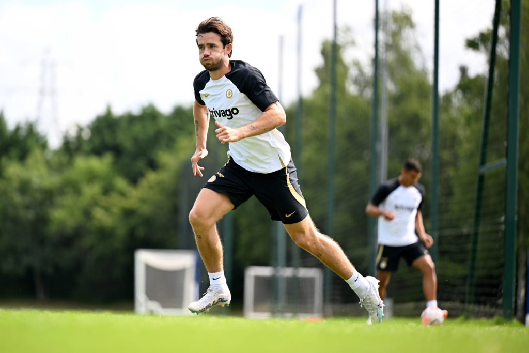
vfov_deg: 7.4
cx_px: 264
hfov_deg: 11.1
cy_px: 176
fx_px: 2719
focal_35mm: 185
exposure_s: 1/2500
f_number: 2.8
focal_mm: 185
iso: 400
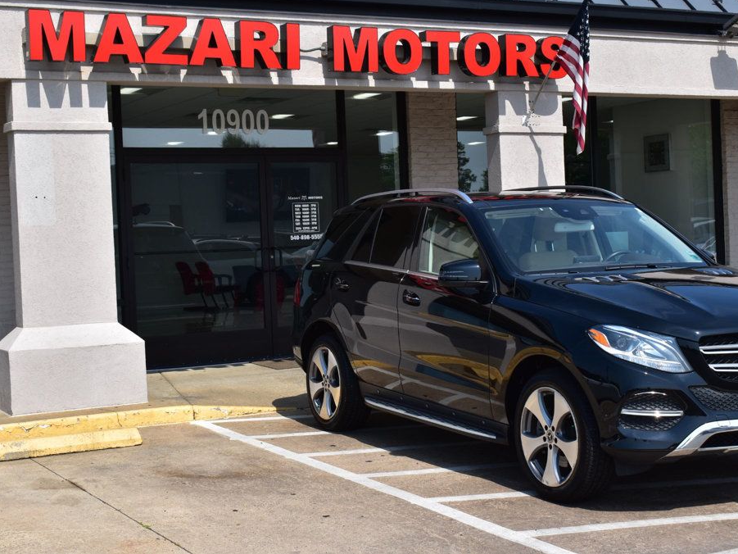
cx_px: 378
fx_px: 1258
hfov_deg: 32.7
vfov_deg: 24.8
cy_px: 275
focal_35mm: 59
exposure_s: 1/500
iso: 320
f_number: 11
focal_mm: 36
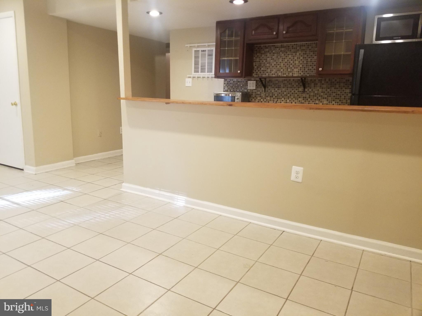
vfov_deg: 53.1
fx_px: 317
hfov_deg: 67.3
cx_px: 211
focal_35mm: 26
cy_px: 158
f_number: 1.7
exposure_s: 1/40
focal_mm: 4.25
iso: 200
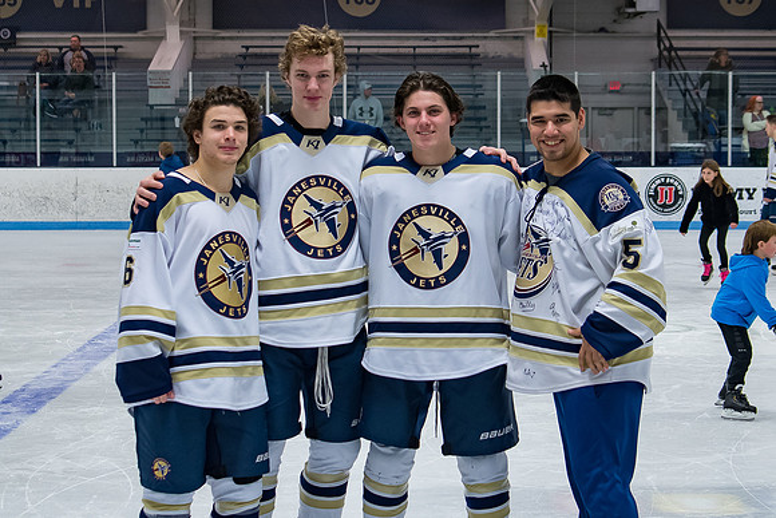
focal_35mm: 77
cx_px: 392
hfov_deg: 26.3
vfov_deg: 17.7
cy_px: 204
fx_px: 1662
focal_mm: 35
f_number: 4
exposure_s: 1/320
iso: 800
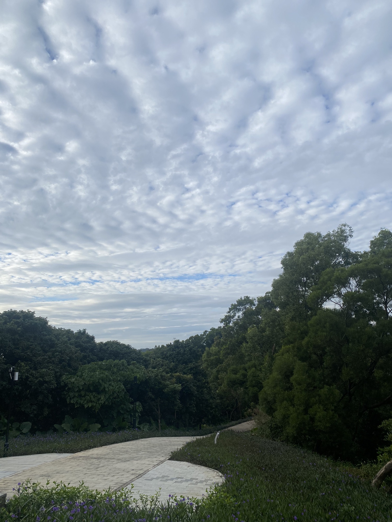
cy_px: 261
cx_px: 196
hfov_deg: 53.1
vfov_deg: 67.3
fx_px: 393
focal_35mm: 26
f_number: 1.8
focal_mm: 4.25
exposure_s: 1/3300
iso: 32
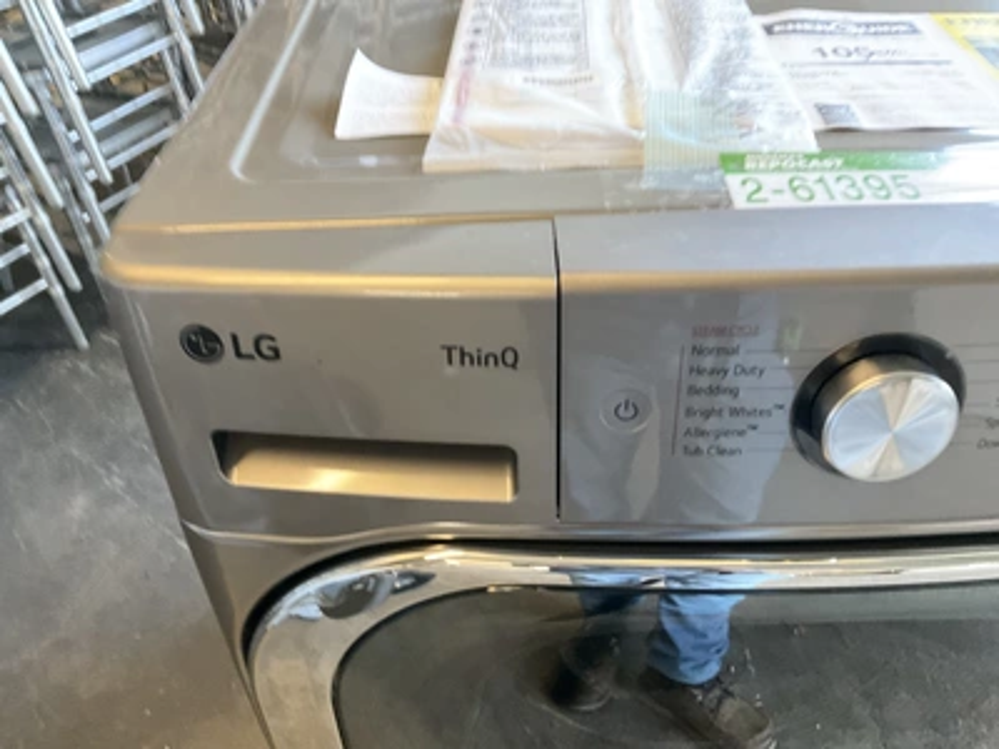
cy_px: 374
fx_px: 837
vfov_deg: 48.2
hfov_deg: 61.7
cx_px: 500
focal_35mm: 29
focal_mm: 3
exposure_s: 1/40
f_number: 1.8
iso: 200
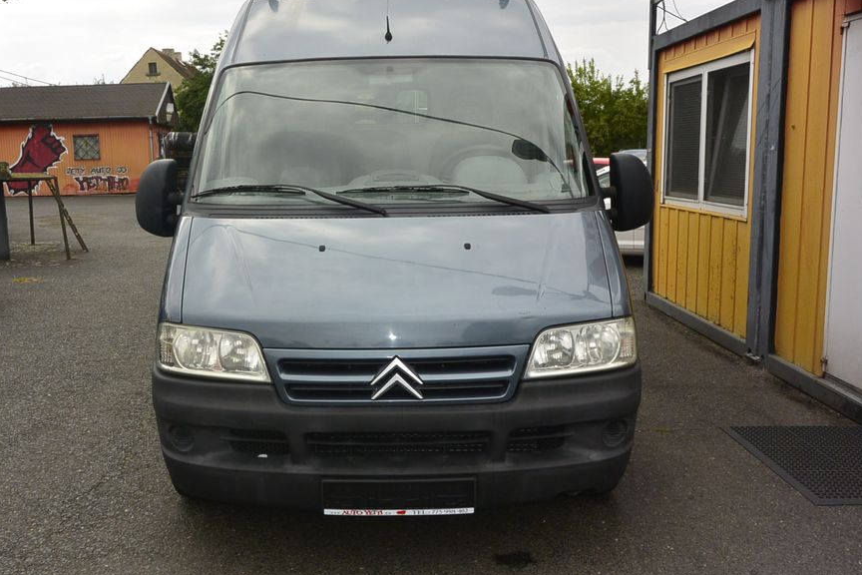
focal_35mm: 32
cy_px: 265
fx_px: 766
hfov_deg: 58.5
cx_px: 379
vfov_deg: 41.1
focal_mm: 10
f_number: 8
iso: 160
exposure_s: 1/250
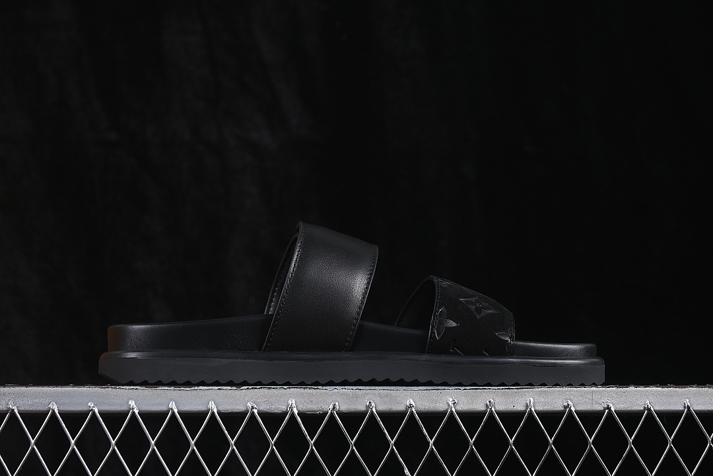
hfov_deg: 27.0
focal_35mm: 75
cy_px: 238
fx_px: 1485
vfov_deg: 18.2
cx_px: 356
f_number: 6.3
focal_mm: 50
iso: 160
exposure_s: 1/60
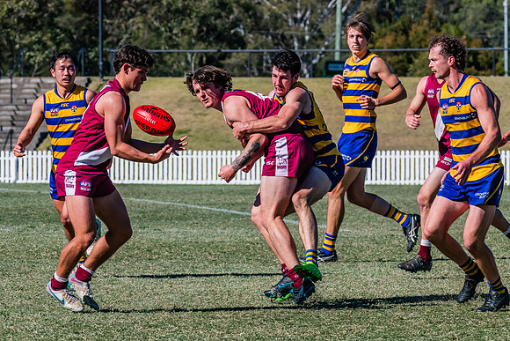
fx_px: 5163
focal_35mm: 364
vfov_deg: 3.8
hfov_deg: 5.7
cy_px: 188
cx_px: 162
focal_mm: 250
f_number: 11
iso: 800
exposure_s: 1/1600
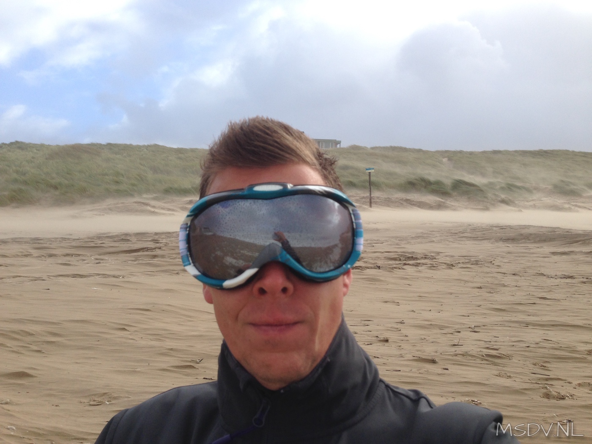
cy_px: 222
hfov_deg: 55.4
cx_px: 296
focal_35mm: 33
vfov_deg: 42.9
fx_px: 564
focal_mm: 4.12
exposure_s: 1/1004
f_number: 2.4
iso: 50
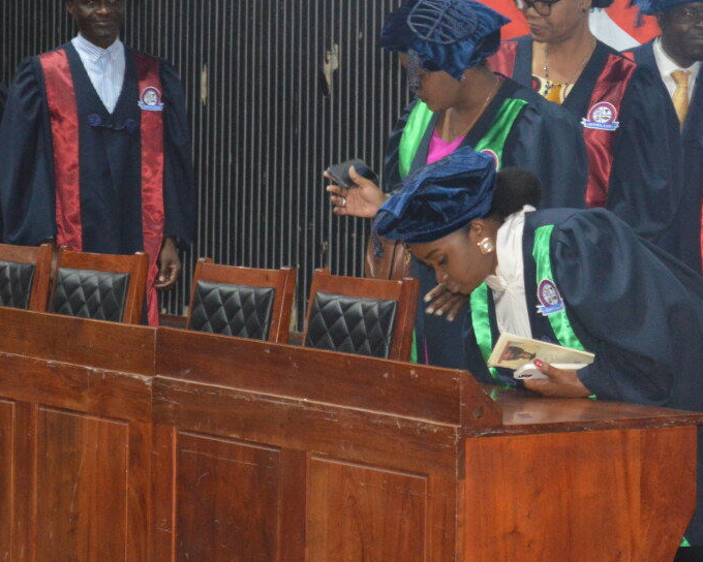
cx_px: 575
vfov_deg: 8.5
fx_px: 3789
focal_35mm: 182
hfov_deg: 10.6
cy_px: 158
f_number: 5.6
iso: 1800
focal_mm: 55
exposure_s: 1/60
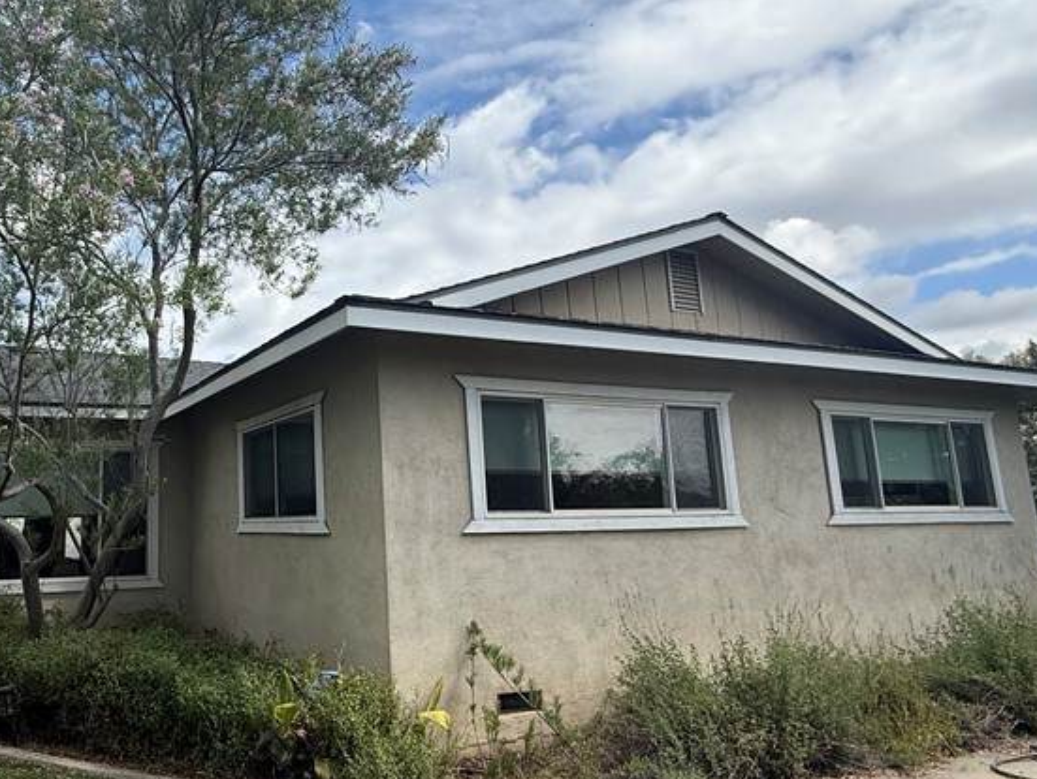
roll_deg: +0.8
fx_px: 779
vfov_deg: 53.1
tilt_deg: +10.2
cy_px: 388
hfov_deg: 63.8
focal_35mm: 26
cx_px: 277
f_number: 2.2
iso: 64
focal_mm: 2.22
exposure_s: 1/2092
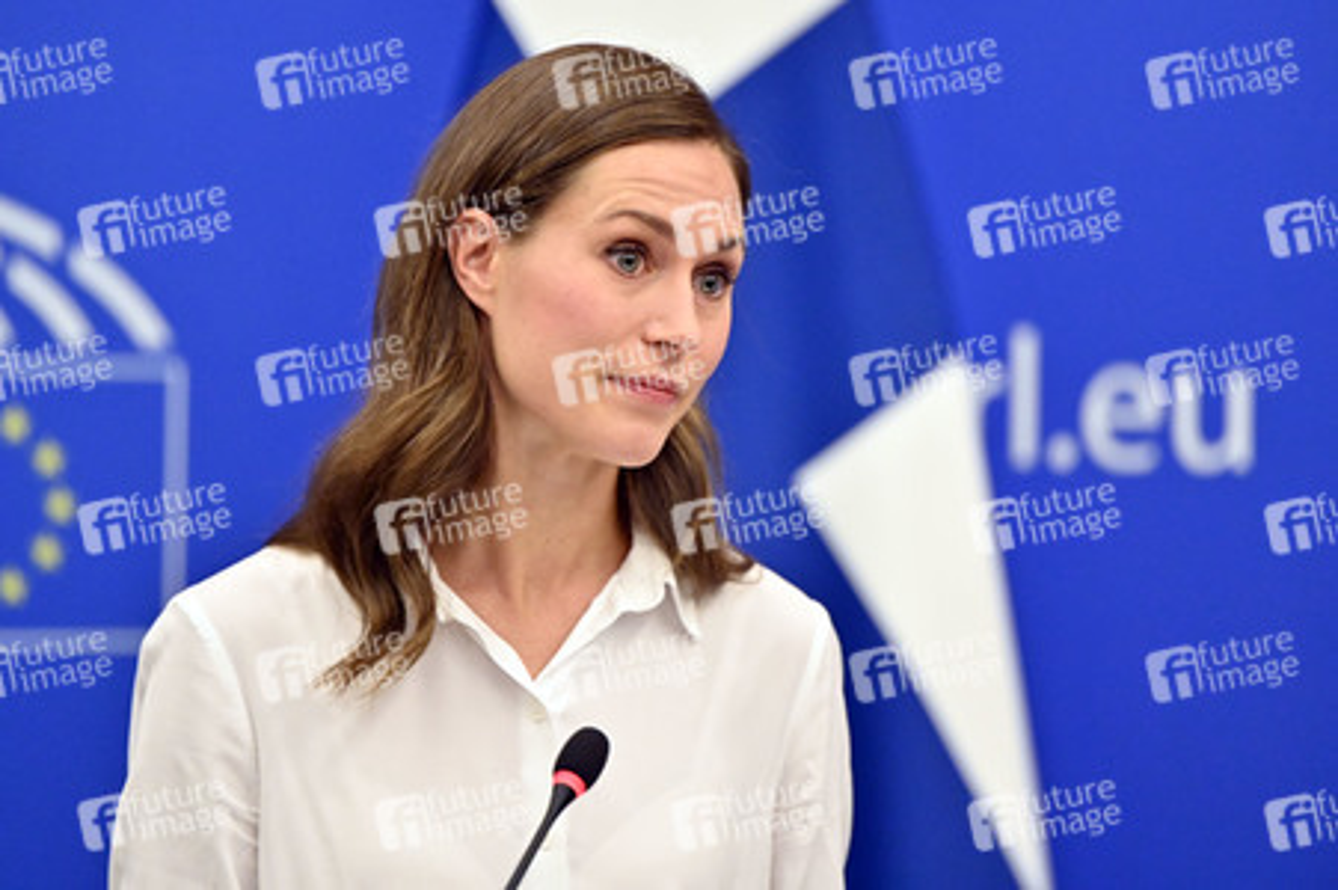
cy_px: 445
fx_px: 7428
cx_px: 669
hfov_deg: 10.3
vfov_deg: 6.9
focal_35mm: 200
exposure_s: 1/800
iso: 5000
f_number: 2.8
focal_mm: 200
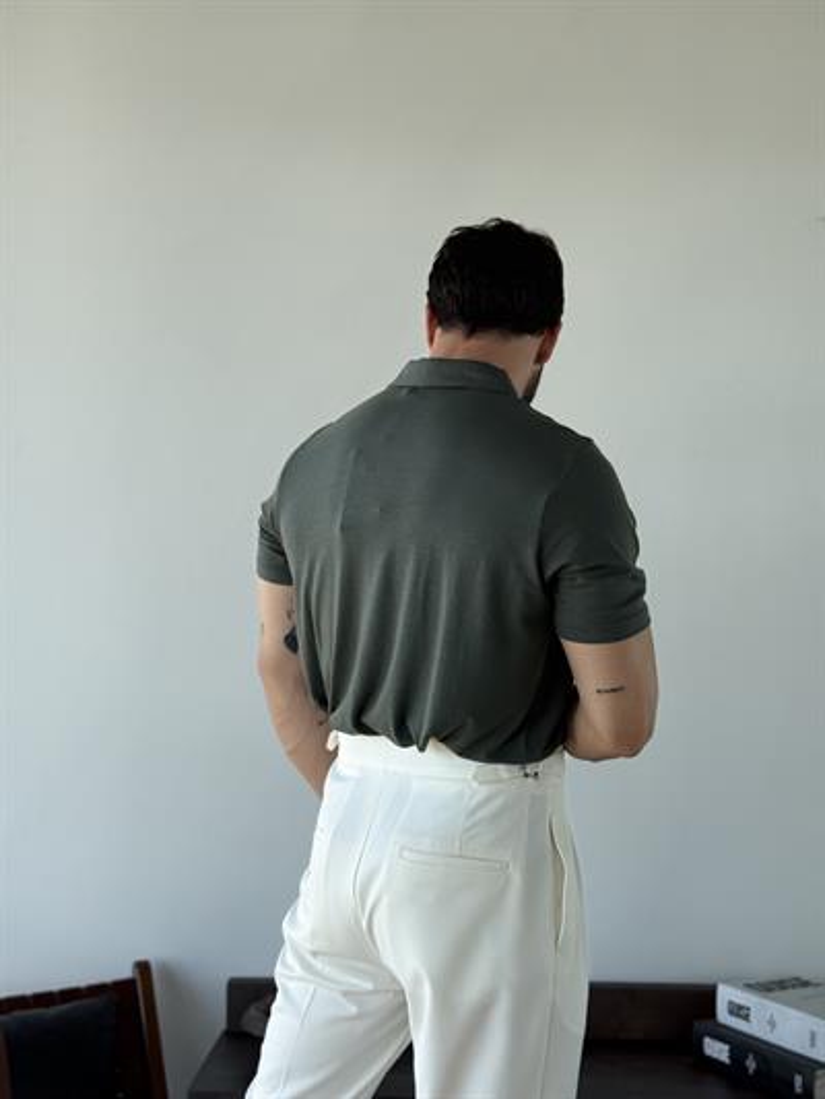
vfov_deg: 39.6
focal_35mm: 48
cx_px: 412
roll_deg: -0.4
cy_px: 550
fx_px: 1525
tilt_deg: +1.8
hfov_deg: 30.3
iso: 64
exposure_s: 1/447
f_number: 1.78
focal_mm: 6.76
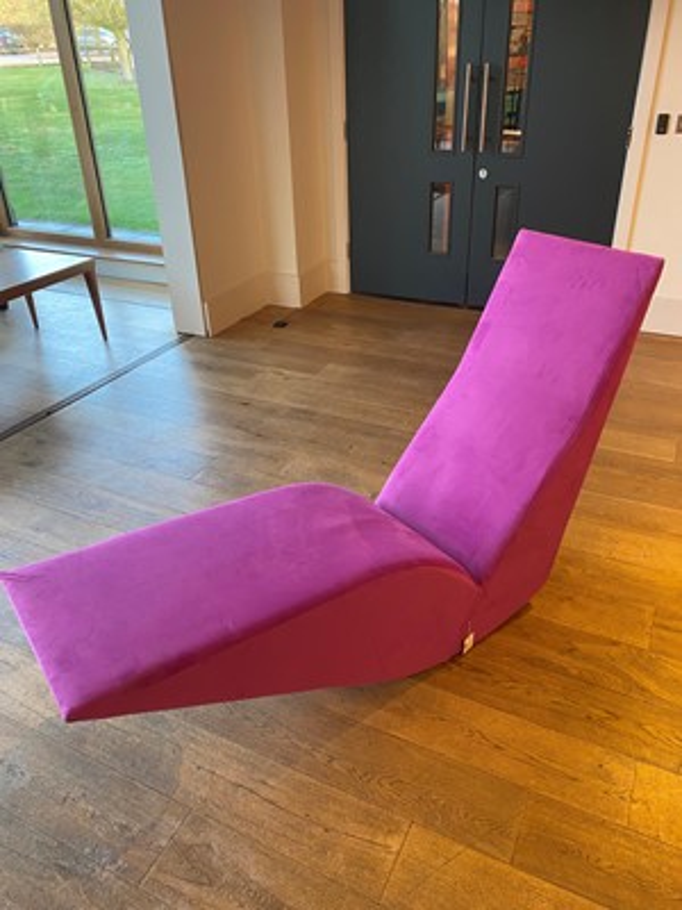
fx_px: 683
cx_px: 341
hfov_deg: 53.1
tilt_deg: -29.3
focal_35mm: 26
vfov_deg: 67.3
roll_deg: +3.6
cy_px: 455
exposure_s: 1/50
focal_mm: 4.25
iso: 160
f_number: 1.8
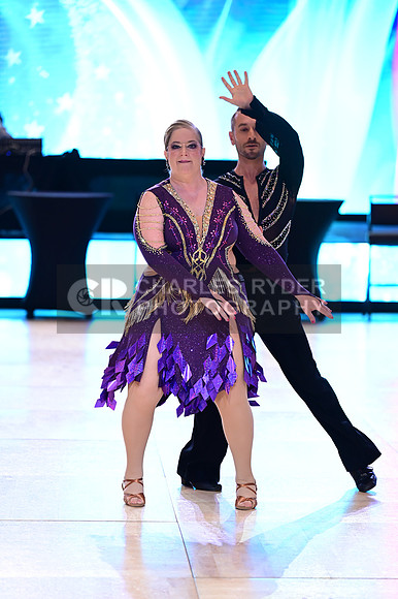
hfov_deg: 10.1
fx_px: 2241
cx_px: 199
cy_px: 300
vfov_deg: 15.2
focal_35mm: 135
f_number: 2.8
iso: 2000
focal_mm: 135
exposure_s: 1/400
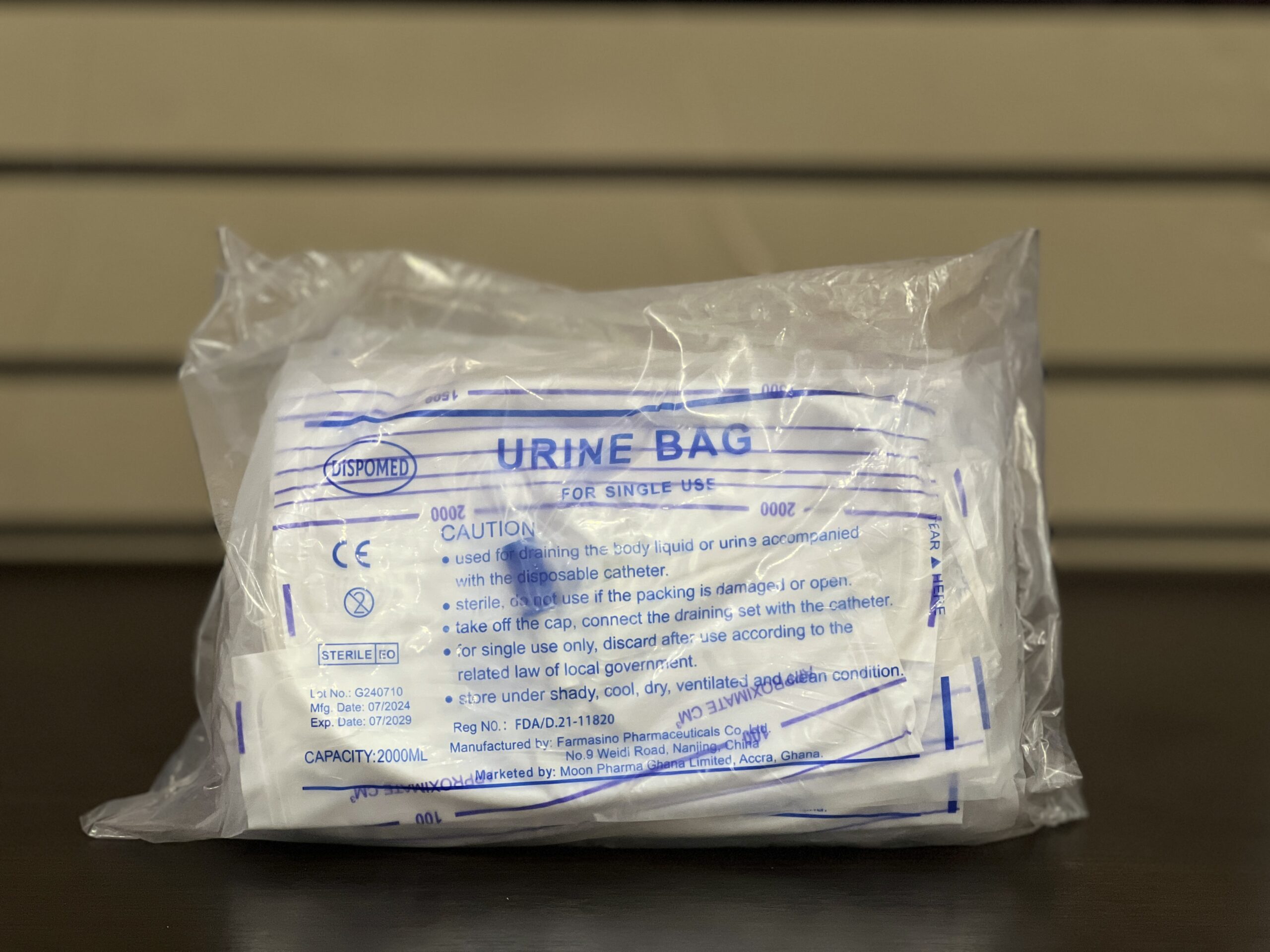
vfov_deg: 19.1
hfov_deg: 25.3
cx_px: 635
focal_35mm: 77
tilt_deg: -10.8
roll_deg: -0.8
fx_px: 2825
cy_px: 476
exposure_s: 1/33
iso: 200
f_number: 2.8
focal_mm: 9
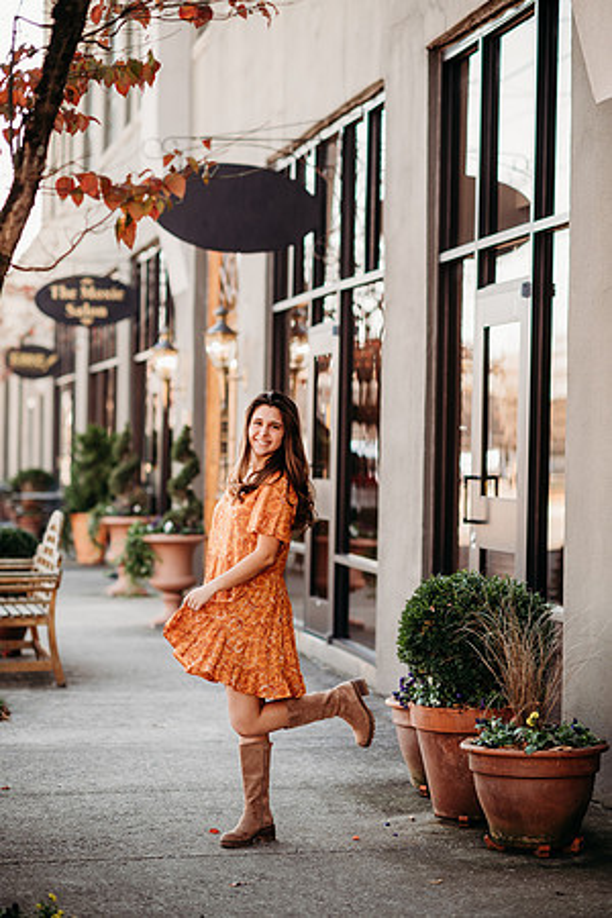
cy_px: 459
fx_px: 2167
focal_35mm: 85
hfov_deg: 16.1
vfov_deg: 23.9
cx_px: 306
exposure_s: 1/250
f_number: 2
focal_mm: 85
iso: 125
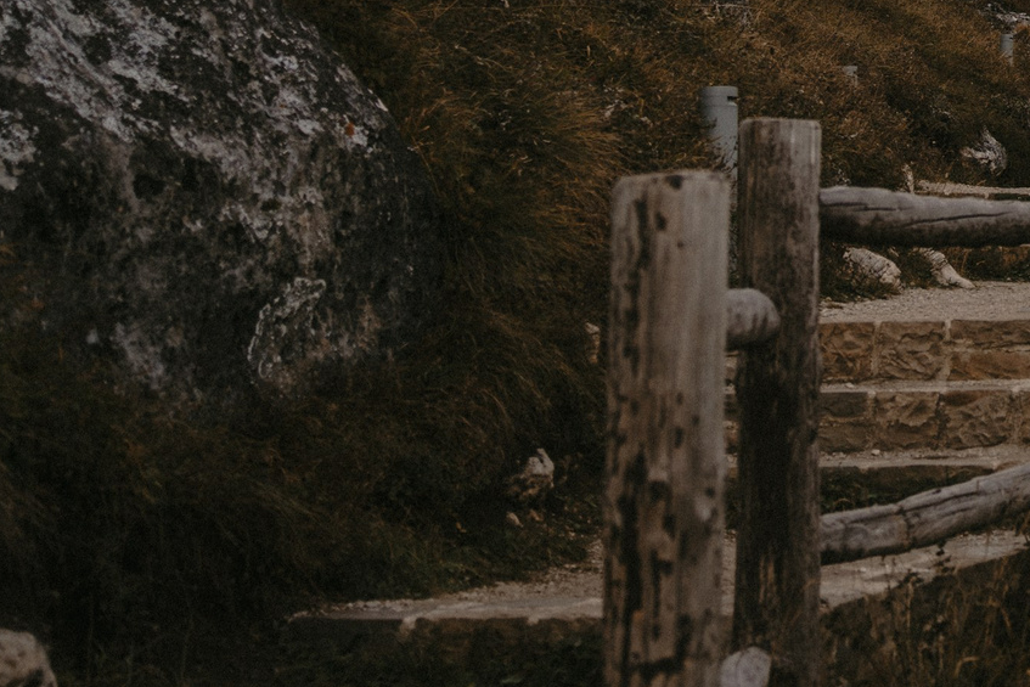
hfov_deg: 17.2
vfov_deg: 12.1
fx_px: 3119
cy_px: -277
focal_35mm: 109
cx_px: 1487
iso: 125
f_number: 3.2
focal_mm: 35
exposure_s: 1/250
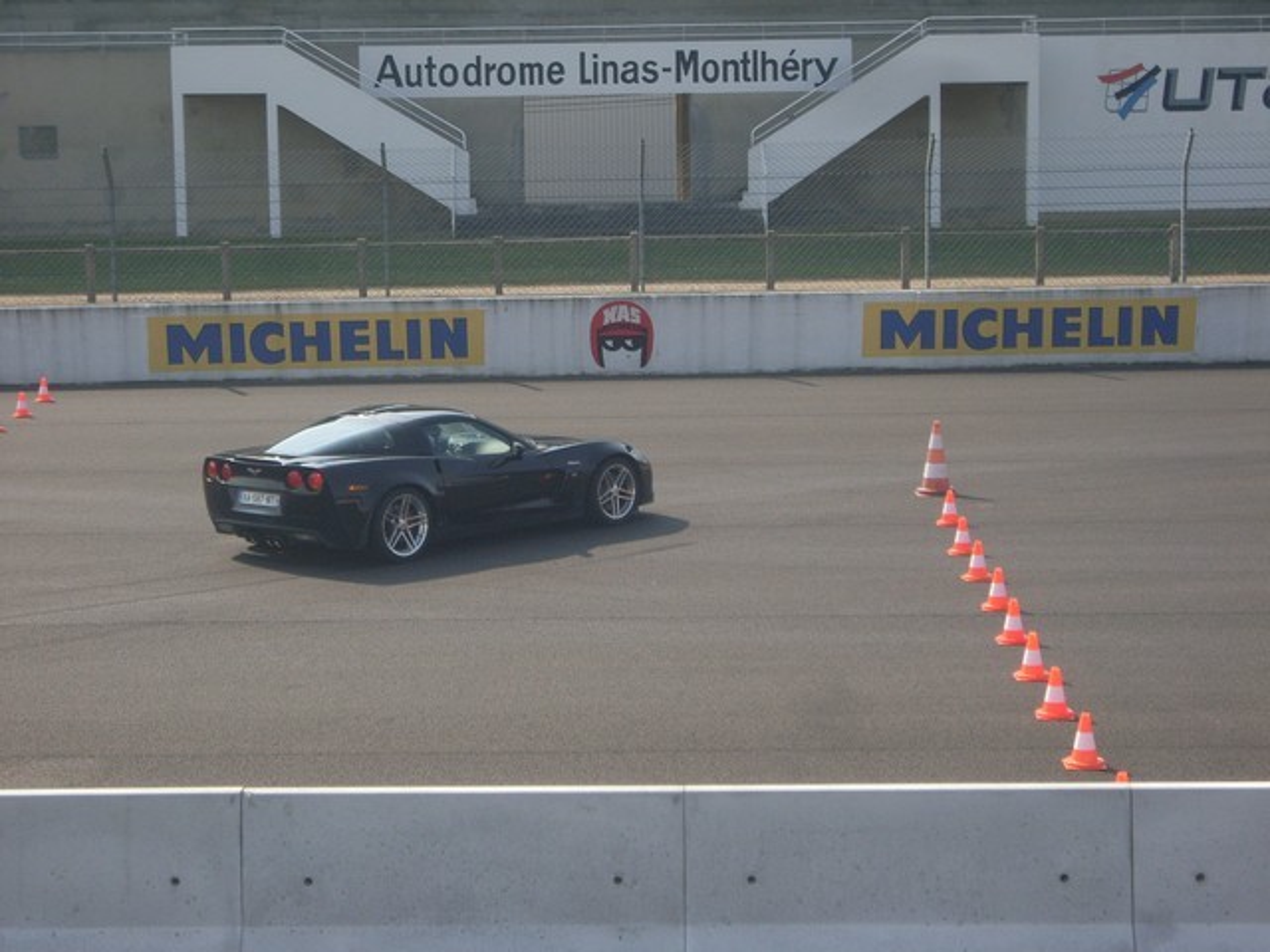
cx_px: 635
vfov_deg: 18.2
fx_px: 2972
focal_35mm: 81
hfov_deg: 24.1
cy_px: 476
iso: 80
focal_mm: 13.5
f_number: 4.6
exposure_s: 1/500
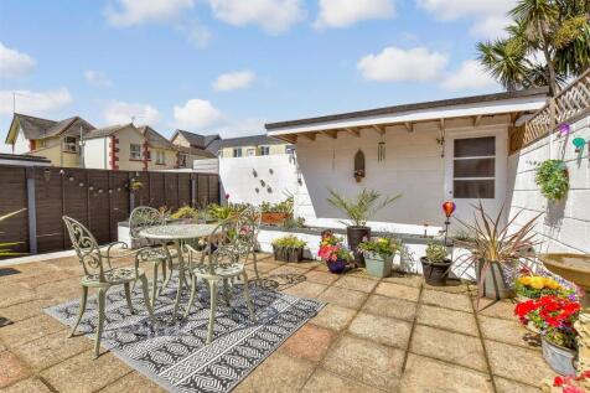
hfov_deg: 100.4
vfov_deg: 77.3
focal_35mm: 15
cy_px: 196
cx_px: 295
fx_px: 246
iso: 160
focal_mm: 10
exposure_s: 1/250
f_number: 8
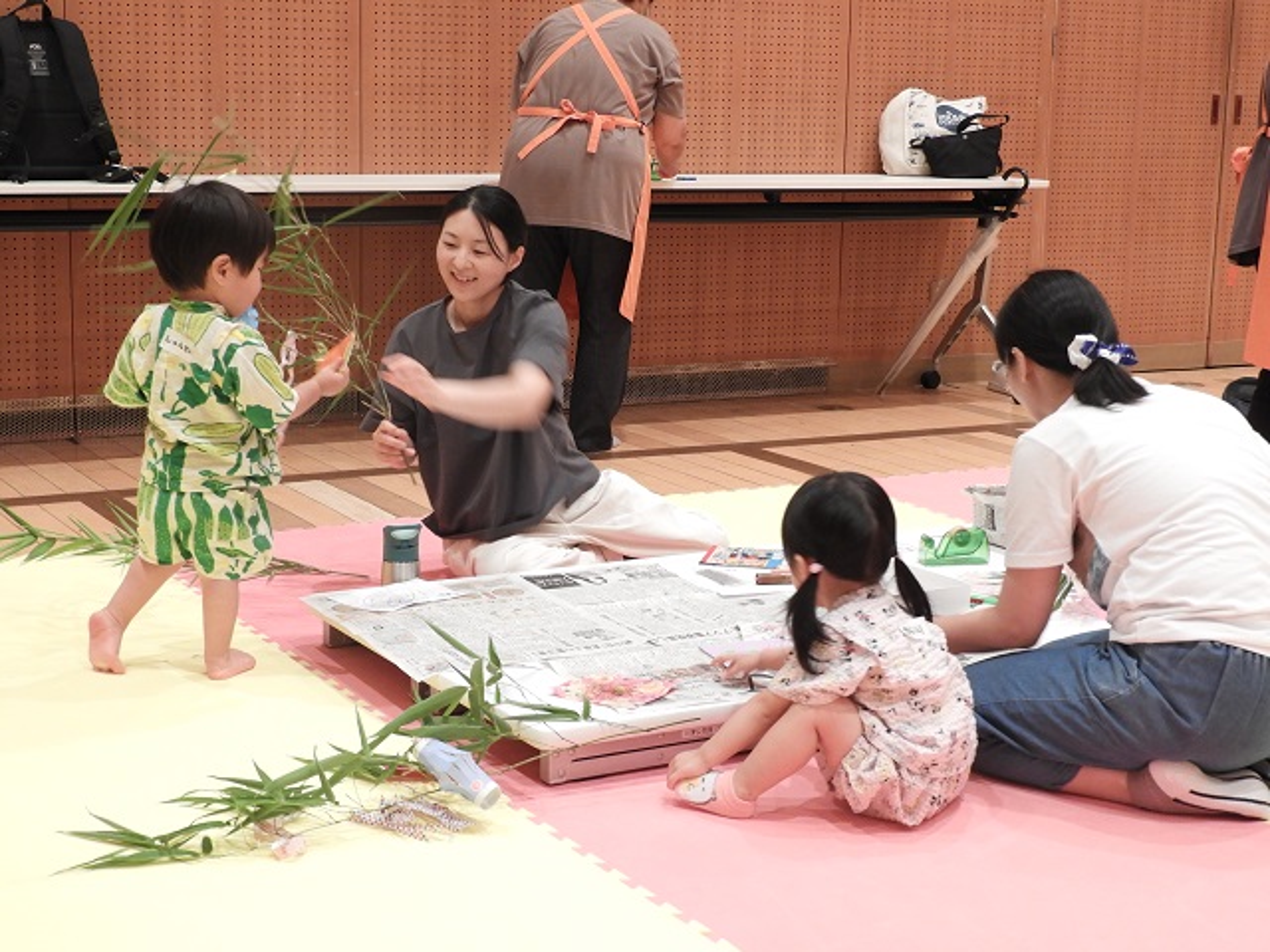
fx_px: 2201
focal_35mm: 60
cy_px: 476
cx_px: 635
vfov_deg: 24.4
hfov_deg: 32.2
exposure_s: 1/20
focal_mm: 10.7
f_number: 4.2
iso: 400
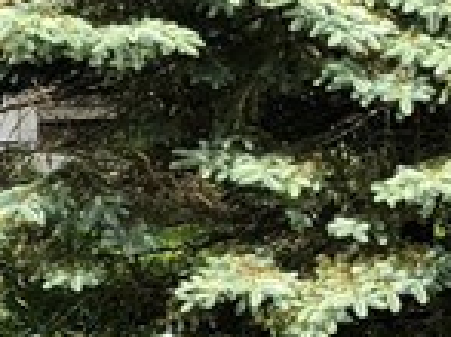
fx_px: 2539
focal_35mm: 195
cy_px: 70
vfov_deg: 7.6
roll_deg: -1.1
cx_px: -758
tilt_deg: -6.4
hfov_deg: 8.8
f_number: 1.8
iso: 20
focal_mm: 3.99
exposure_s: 1/470
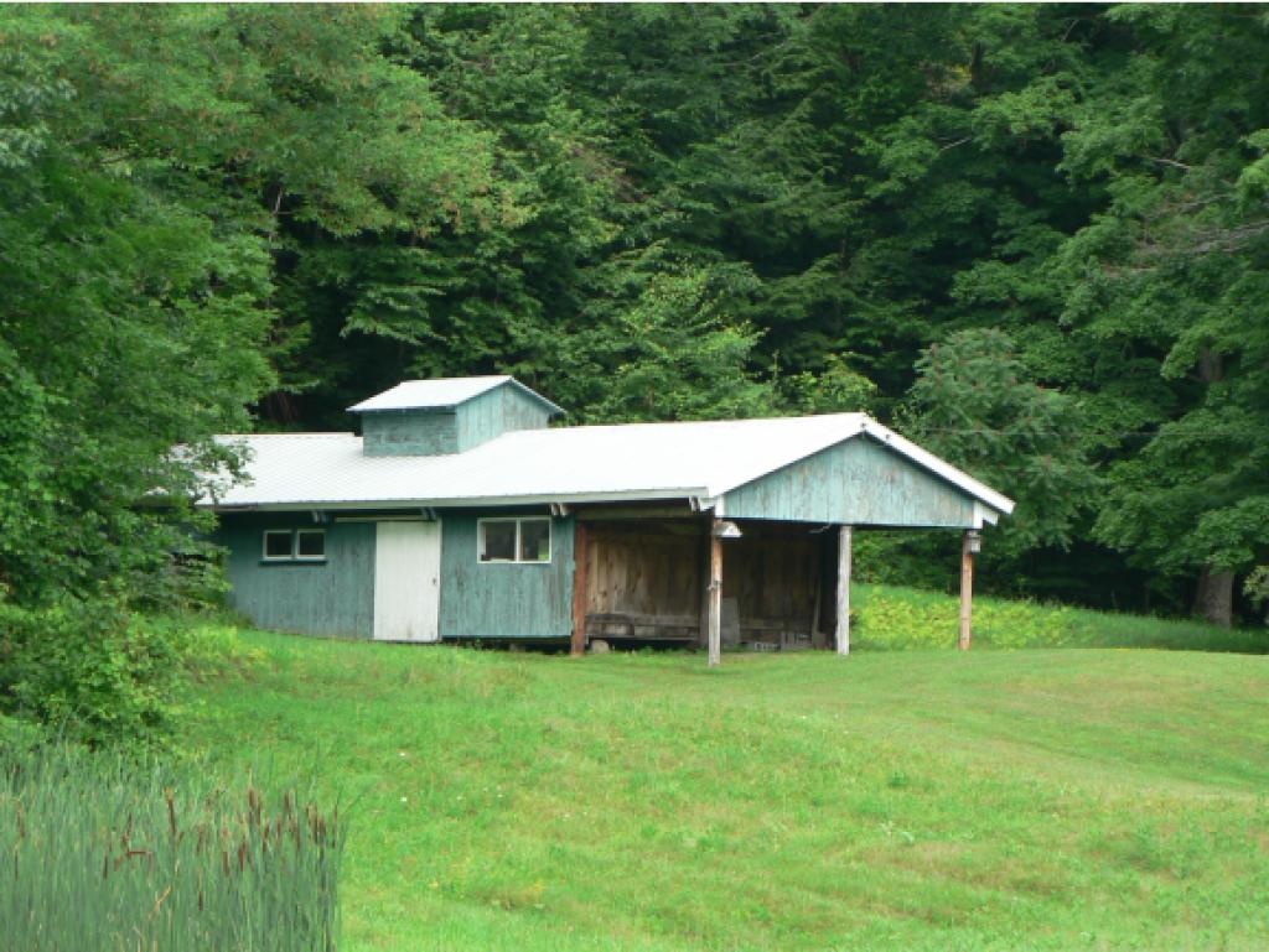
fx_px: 6528
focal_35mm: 178
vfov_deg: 8.3
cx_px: 634
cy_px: 476
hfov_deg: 11.1
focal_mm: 29.7
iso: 80
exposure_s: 1/125
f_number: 3.3
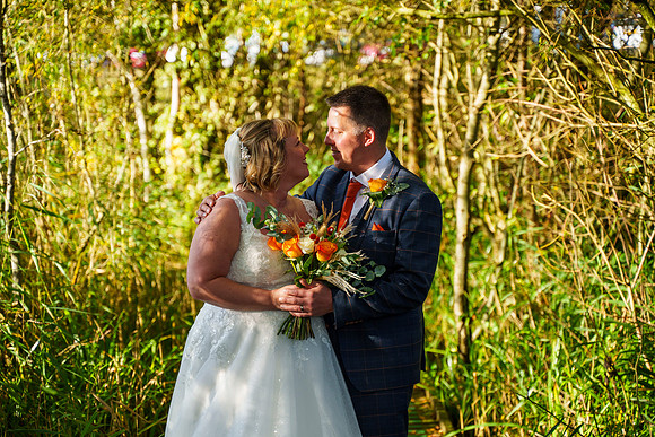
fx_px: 1365
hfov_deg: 27.0
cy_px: 218
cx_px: 328
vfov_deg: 18.2
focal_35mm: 75
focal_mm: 75
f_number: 3.2
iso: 400
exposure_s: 1/800
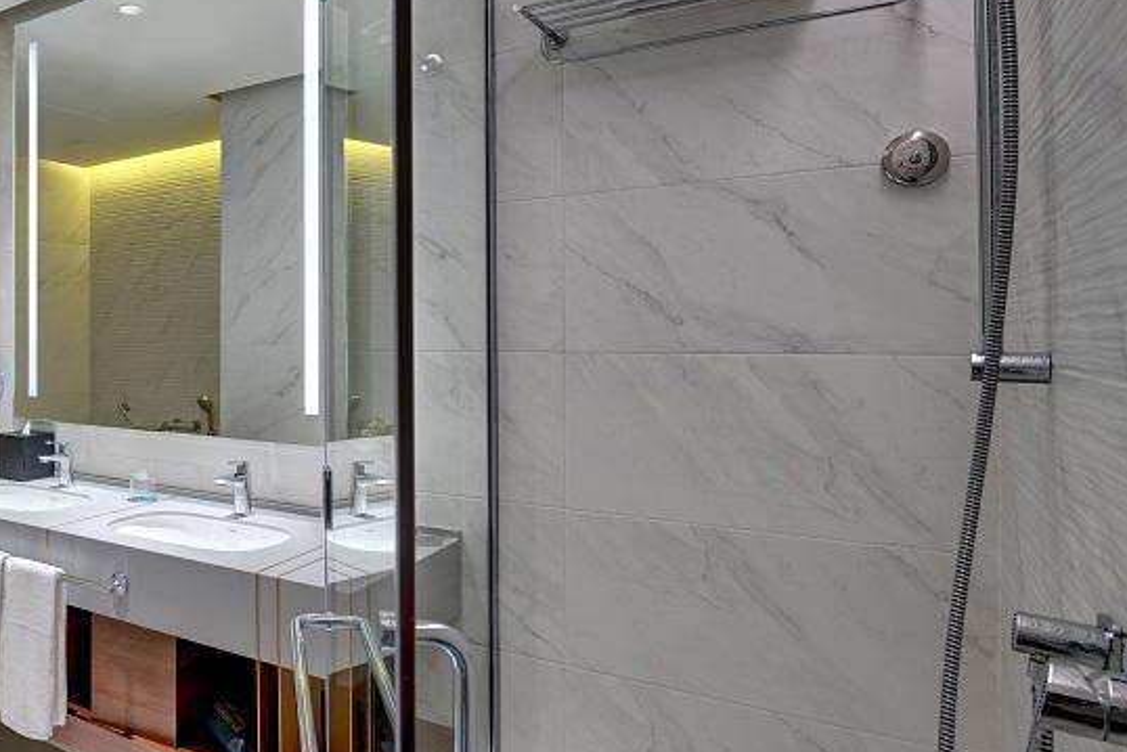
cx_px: 205
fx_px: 814
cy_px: 333
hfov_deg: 62.7
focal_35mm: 26
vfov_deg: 49.5
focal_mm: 14
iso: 100
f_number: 8
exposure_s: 1/4
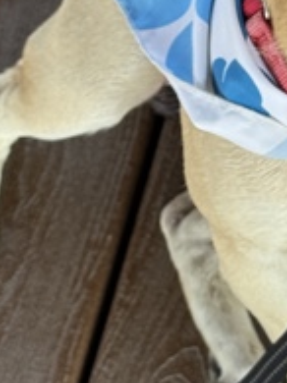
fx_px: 1527
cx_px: 401
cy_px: 65
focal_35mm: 138
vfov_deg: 14.2
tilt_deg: -59.9
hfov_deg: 10.4
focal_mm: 6.76
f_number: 1.78
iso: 64
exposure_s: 1/282
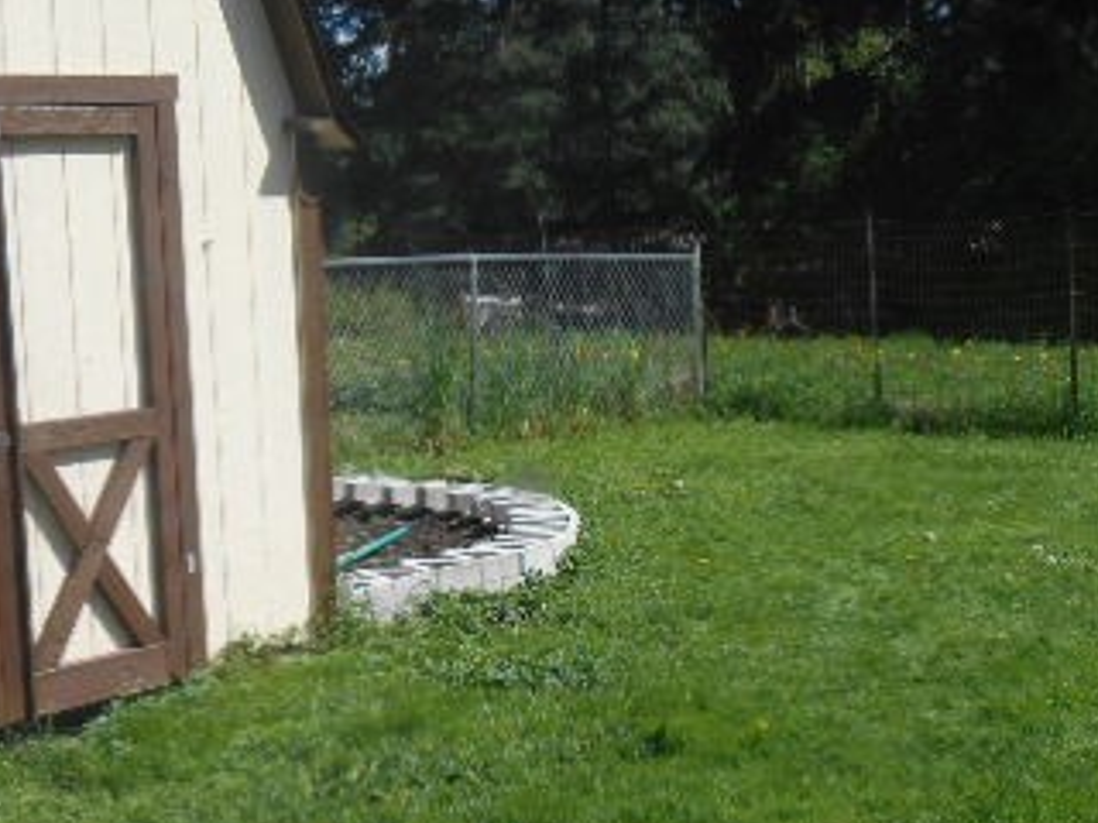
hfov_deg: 23.8
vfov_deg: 17.9
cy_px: 545
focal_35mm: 82
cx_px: 522
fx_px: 2601
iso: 80
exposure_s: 1/500
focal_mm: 7.2
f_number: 3.9
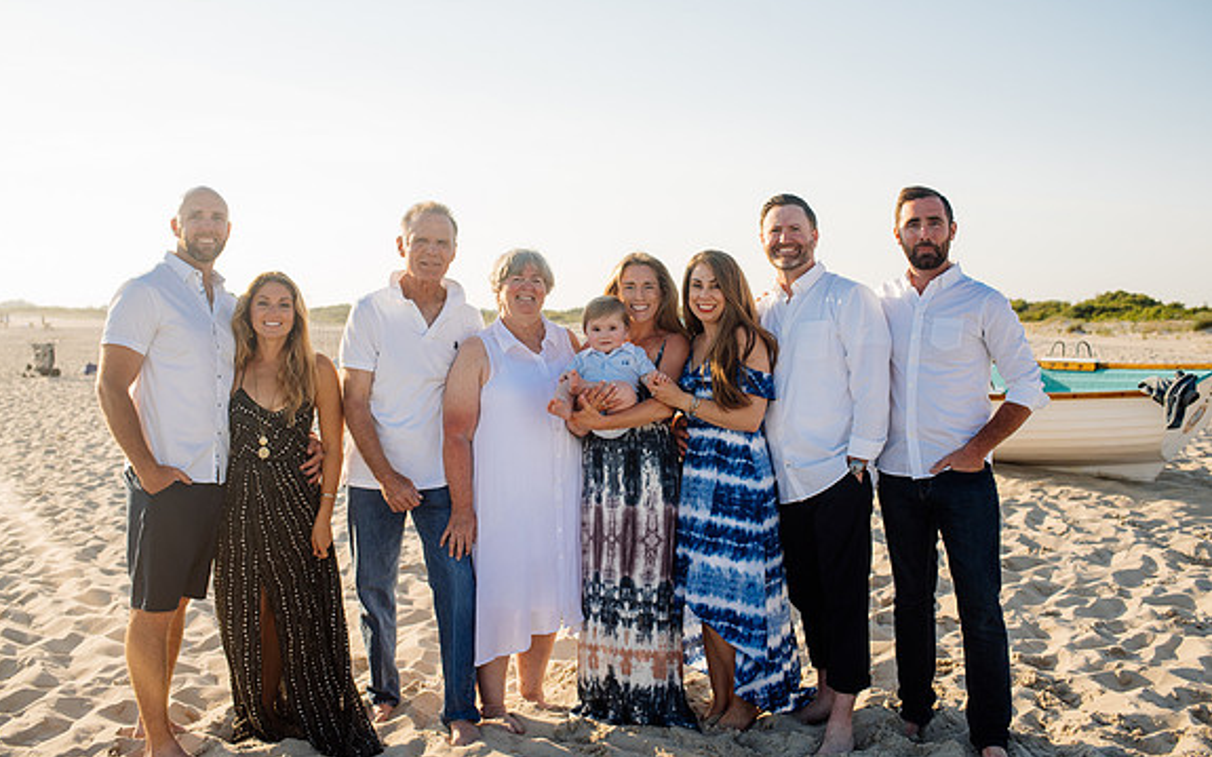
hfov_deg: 54.0
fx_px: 1189
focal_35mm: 36
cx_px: 603
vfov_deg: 35.3
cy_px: 360
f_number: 4
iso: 160
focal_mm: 35
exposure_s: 1/800
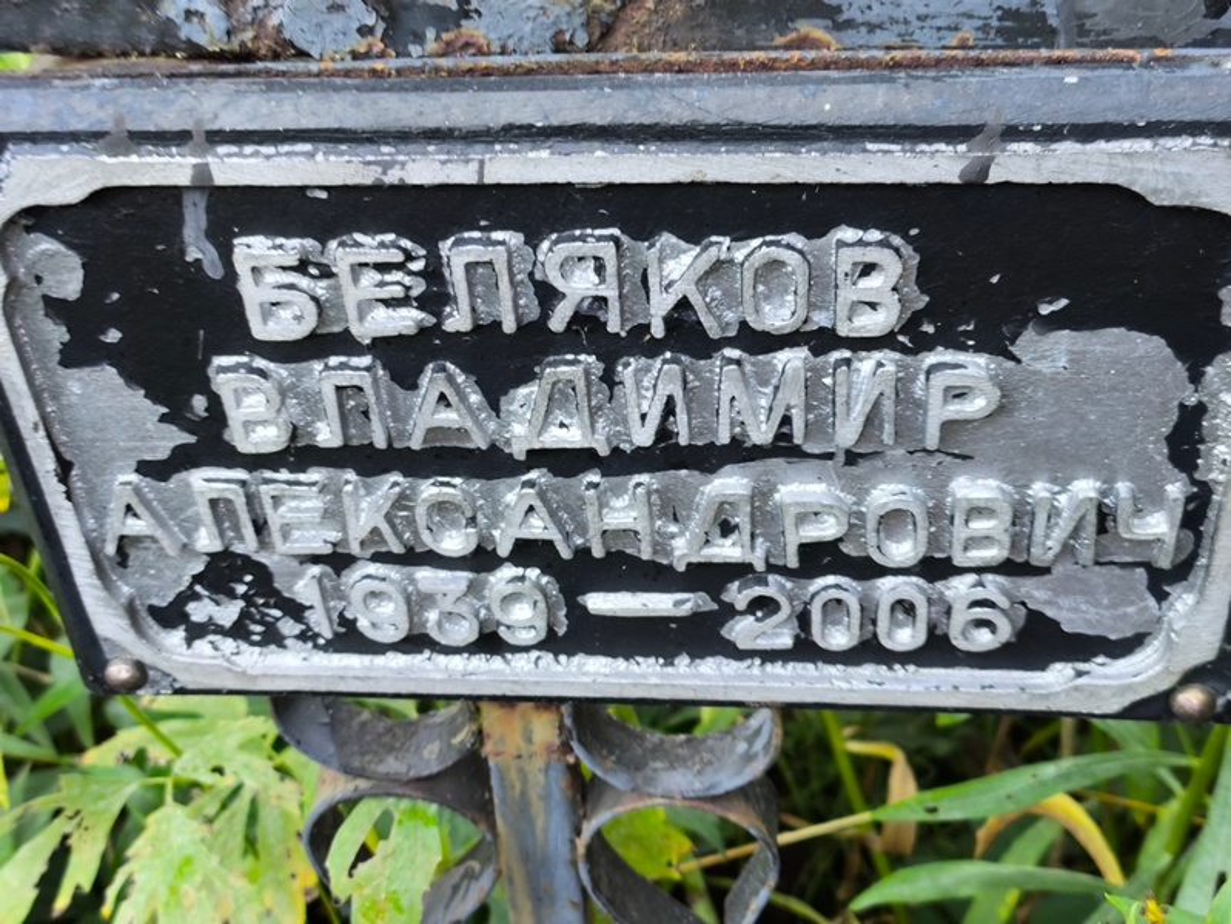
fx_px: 1779
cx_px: 616
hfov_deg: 38.2
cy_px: 462
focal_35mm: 50
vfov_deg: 29.1
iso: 125
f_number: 1.7
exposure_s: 1/50
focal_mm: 4.71
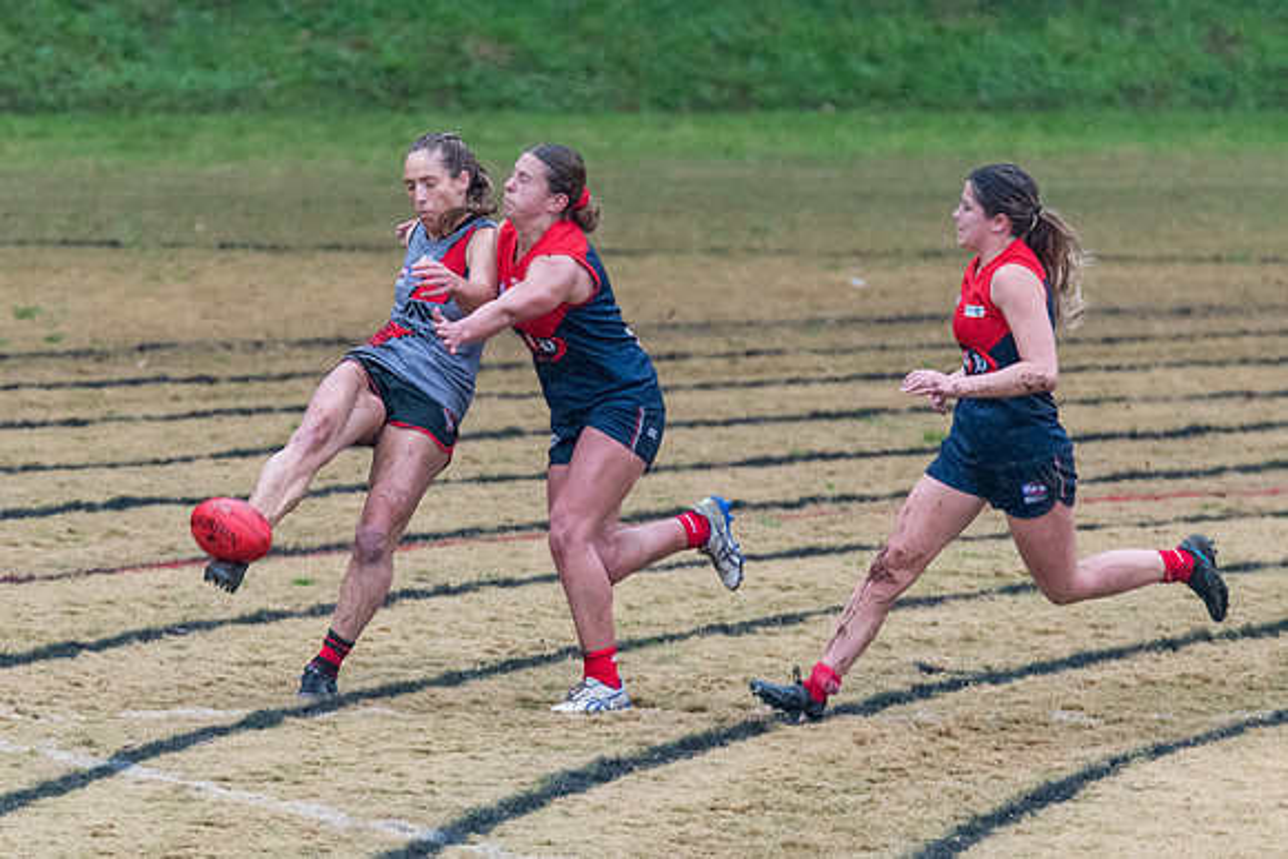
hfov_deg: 2.2
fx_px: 33086
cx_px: 600
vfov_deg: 1.5
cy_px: 231
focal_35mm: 925
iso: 1800
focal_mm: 600
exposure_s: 1/1250
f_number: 6.3
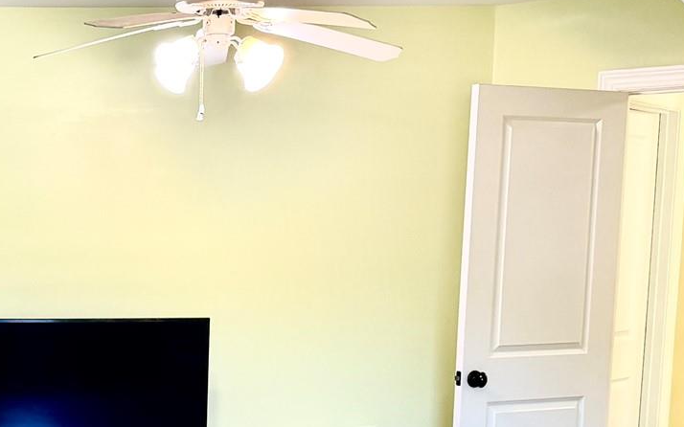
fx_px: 1361
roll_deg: -0.3
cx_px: 23
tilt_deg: -8.4
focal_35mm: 73
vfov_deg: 17.4
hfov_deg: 26.9
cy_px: 432
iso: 200
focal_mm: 6.76
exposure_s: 1/60
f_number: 1.78
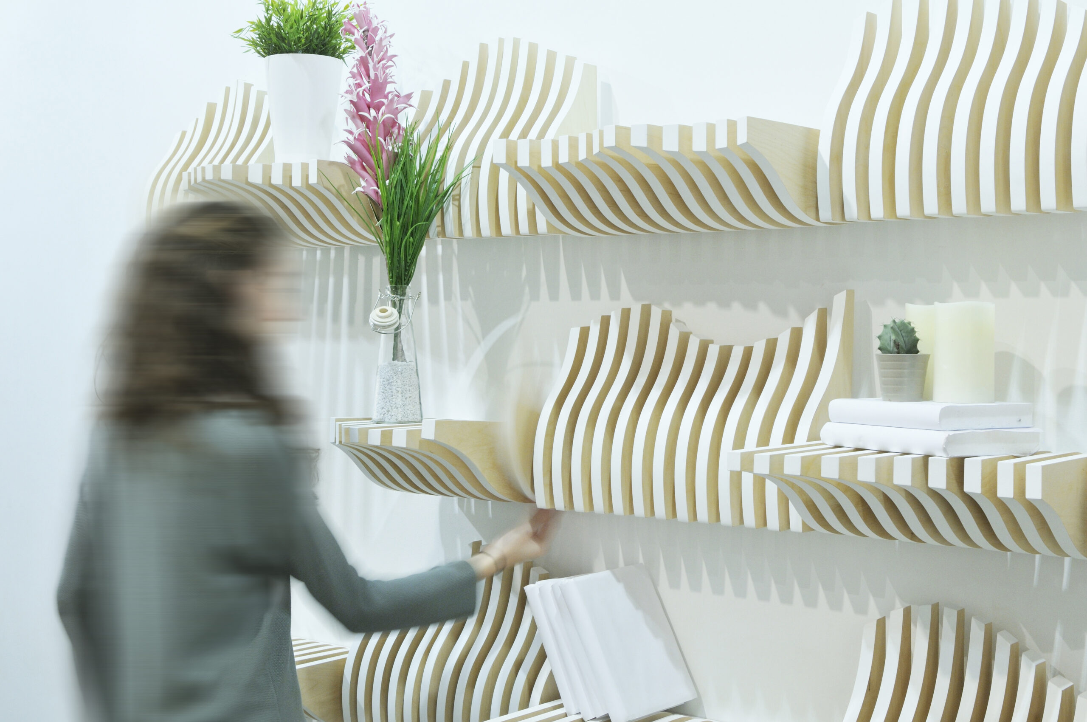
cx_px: 544
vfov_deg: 26.4
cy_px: 361
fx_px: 1538
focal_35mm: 51
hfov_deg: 38.9
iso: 400
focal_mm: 34
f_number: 11
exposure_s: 1/5
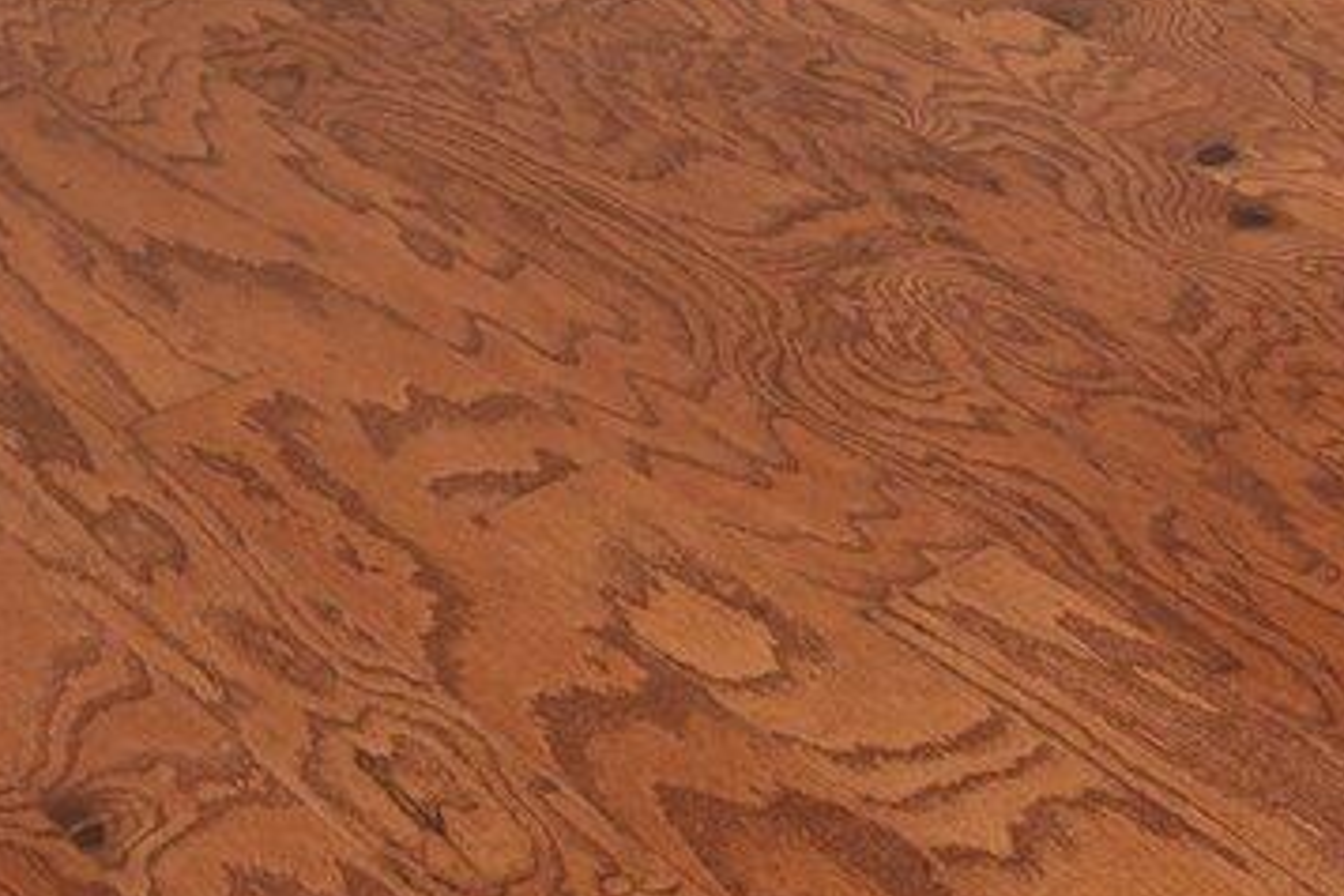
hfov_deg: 18.4
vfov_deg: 12.2
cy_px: -1344
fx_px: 3210
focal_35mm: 86
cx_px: 2432
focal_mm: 15
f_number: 6.3
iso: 400
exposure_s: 1/2.5
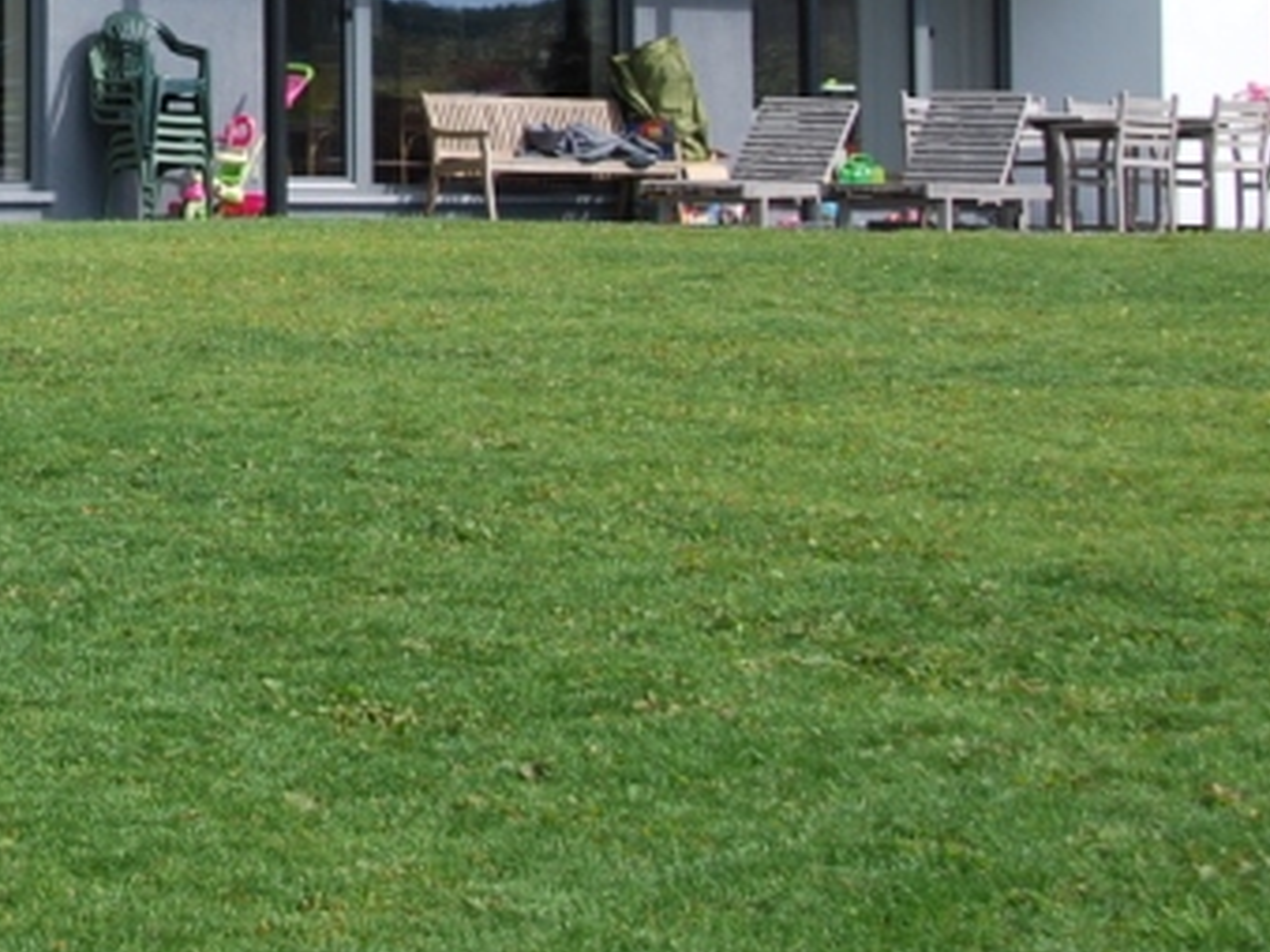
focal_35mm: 157
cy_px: -223
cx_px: -67
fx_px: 5758
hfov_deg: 12.4
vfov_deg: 9.3
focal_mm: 36
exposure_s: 1/250
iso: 100
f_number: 8
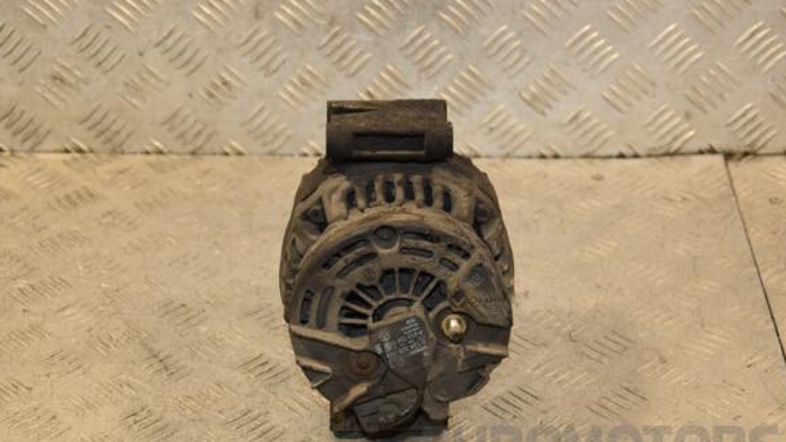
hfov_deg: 25.9
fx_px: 1708
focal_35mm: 82
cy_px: 264
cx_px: 396
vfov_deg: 14.7
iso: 800
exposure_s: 1/125
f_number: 5
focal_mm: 50
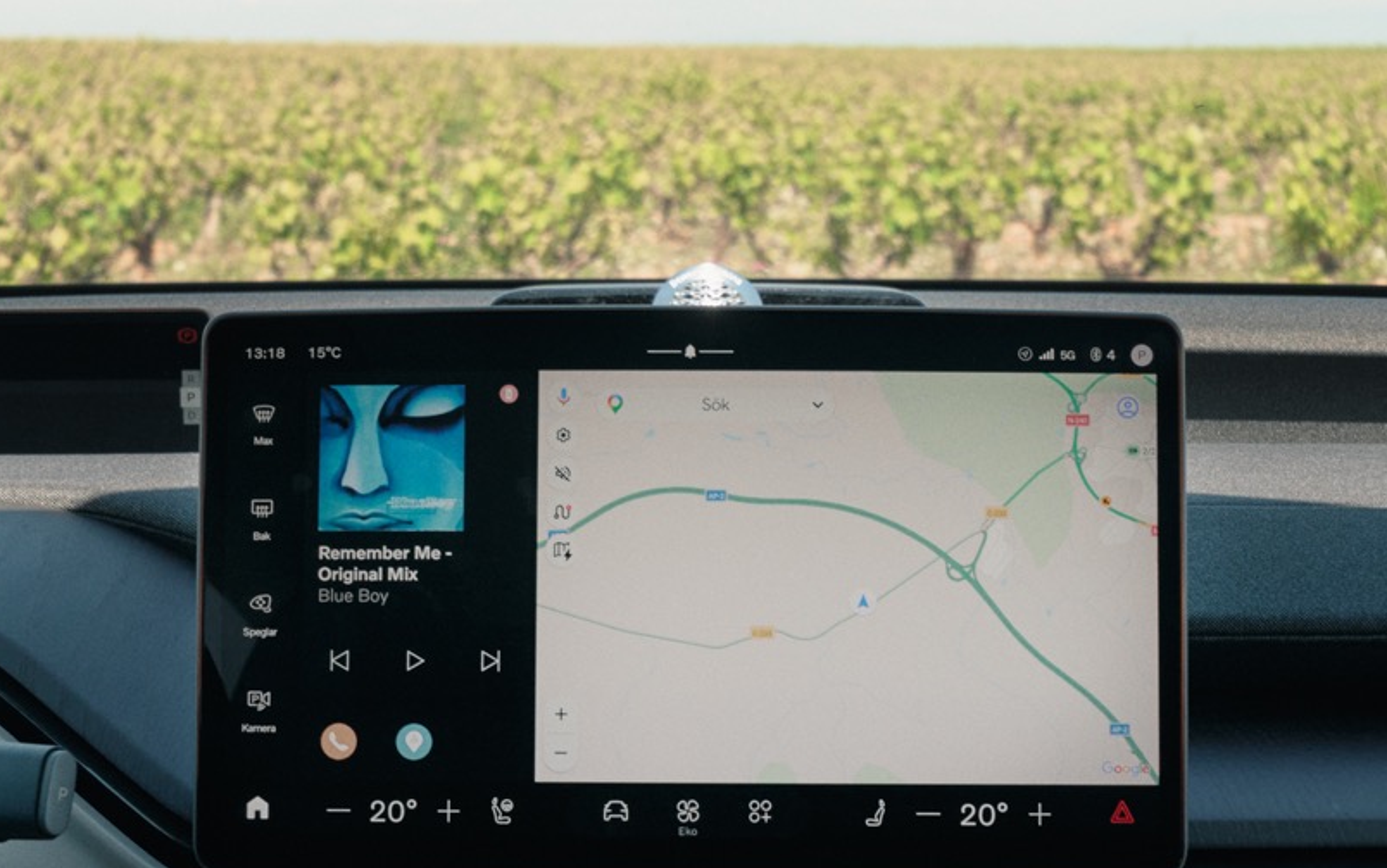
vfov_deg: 17.1
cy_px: 562
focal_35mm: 76
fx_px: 2874
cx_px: 690
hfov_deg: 27.1
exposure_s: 1/250
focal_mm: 20
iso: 100
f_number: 4
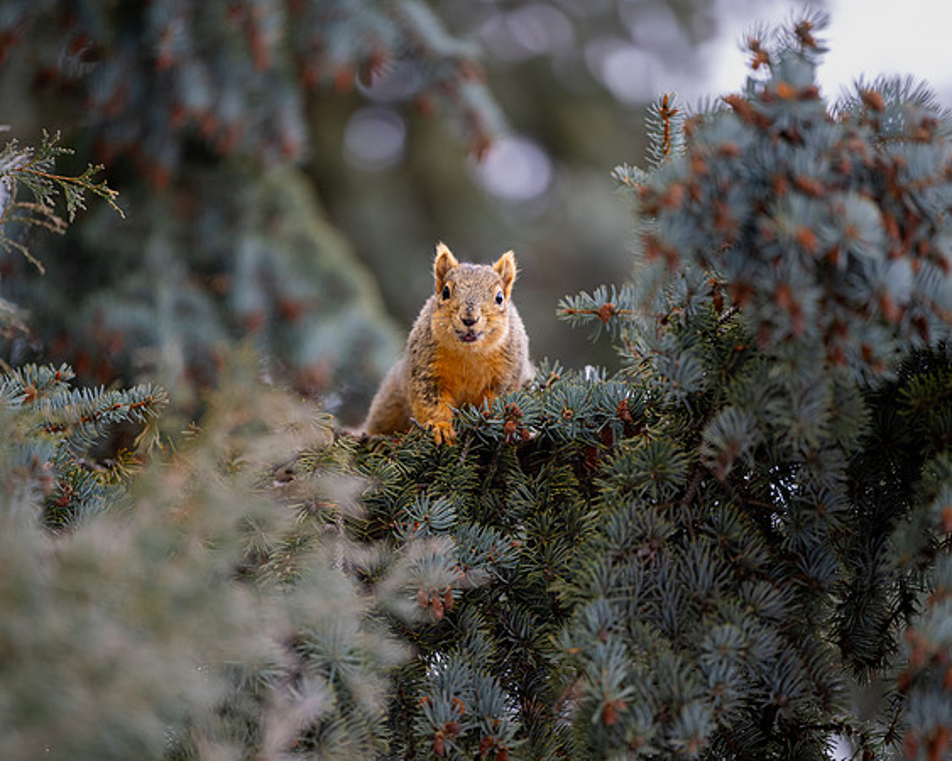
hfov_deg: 8.6
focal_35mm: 225
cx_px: 437
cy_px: 380
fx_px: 6344
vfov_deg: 6.9
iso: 800
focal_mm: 200
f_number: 2.8
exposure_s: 1/1600
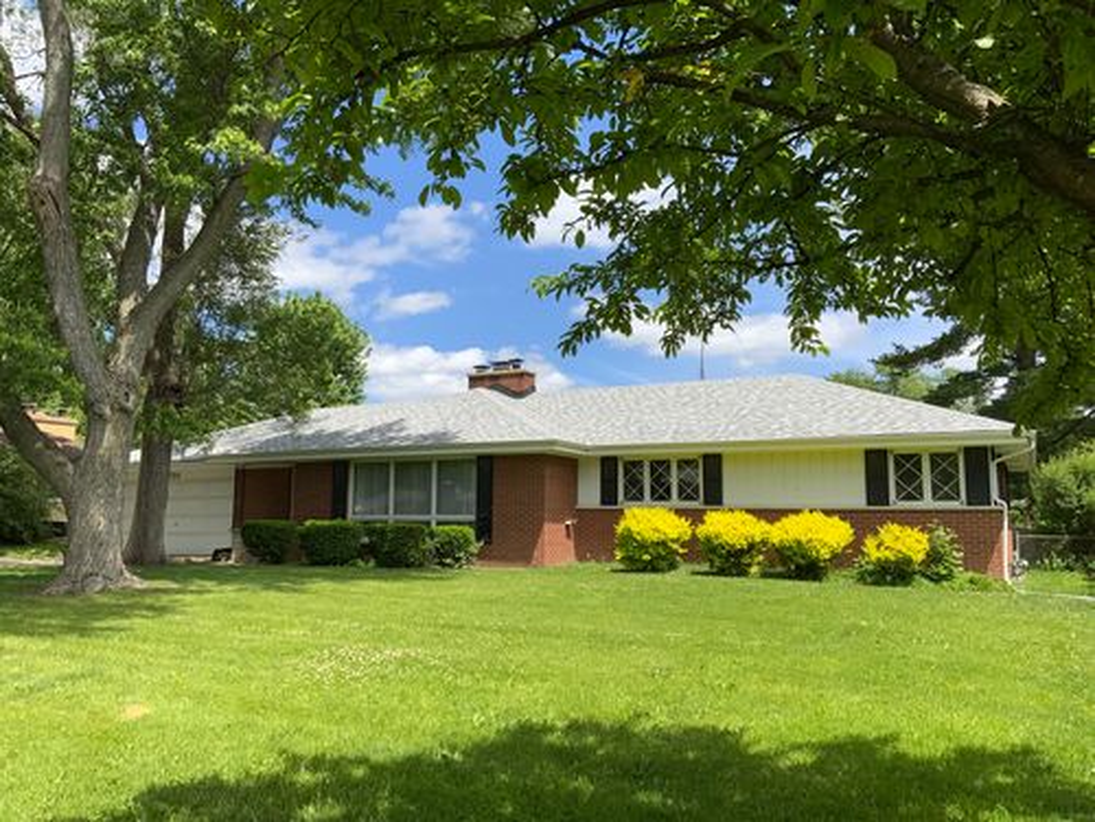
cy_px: 411
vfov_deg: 48.2
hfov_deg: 61.7
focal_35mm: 29
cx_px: 548
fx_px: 917
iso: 16
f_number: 1.8
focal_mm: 3
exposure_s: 1/1577
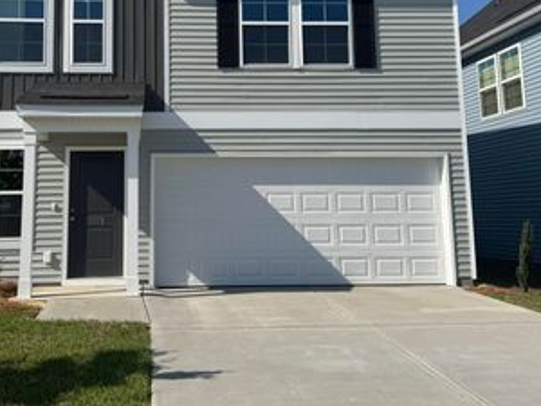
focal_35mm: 40
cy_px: 124
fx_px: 625
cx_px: 188
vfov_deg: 35.5
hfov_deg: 46.2
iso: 80
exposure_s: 1/6410
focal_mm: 6.76
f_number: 1.78
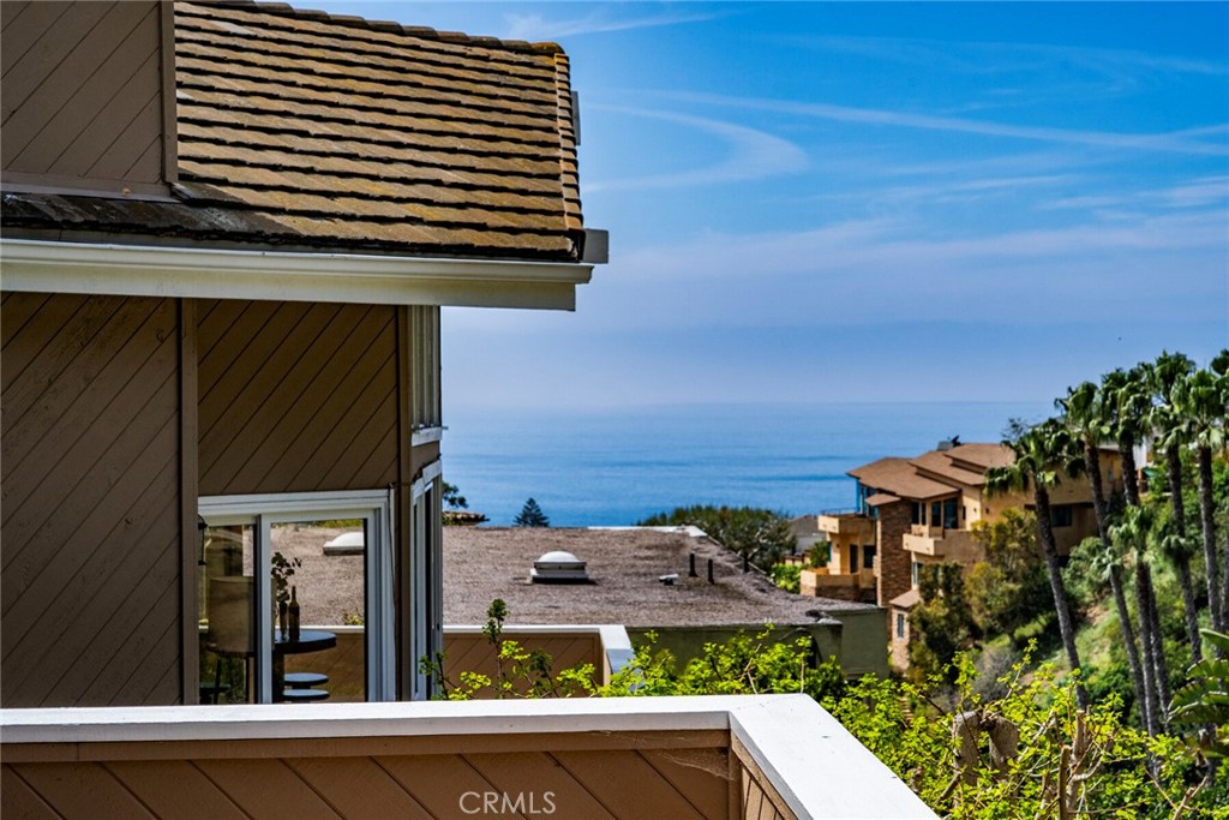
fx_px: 2083
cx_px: 614
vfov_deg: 22.3
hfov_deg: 32.9
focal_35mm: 61
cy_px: 410
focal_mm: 61
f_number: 10
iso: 640
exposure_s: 1/1250
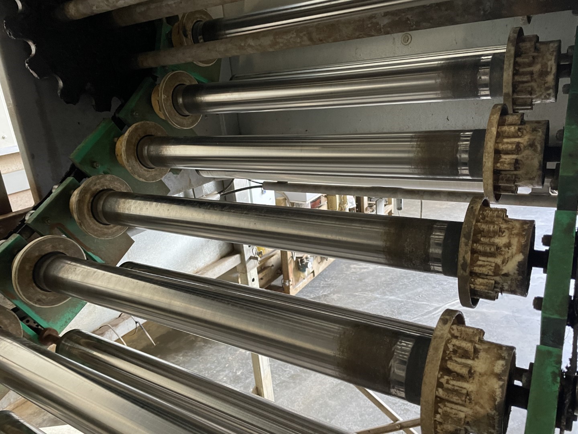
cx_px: 289
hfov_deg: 67.3
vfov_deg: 53.1
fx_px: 434
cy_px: 217
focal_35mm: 26
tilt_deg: -18.3
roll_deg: +7.4
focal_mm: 4.2
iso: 500
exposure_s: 1/50
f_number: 1.6
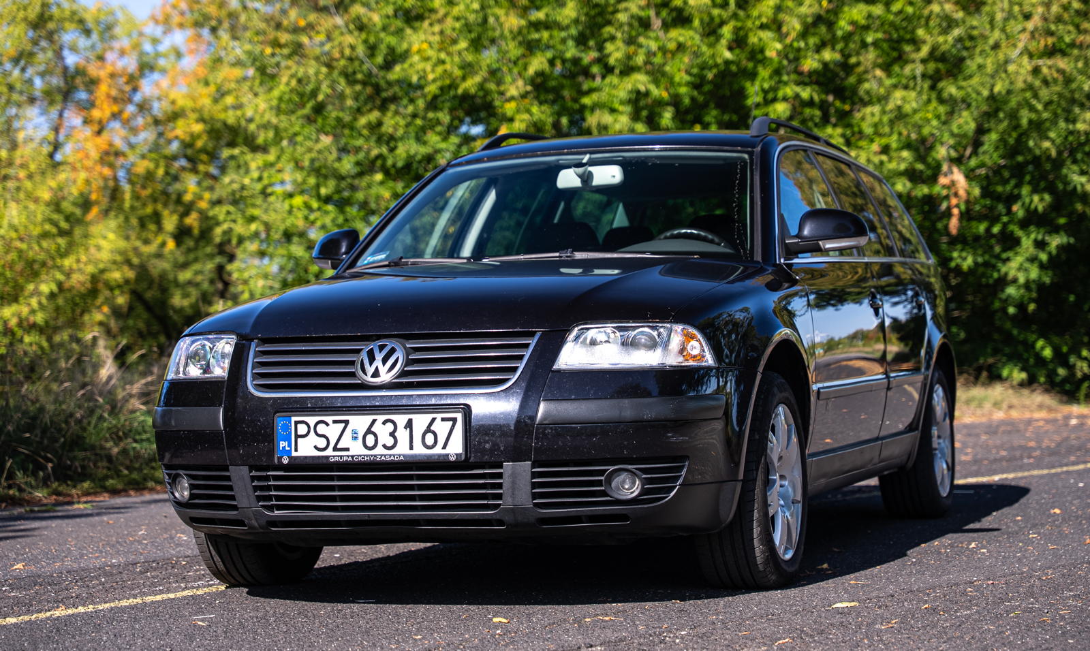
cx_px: 580
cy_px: 325
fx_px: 2346
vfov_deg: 15.8
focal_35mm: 80
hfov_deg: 26.2
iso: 160
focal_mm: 70
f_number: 3.2
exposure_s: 1/200
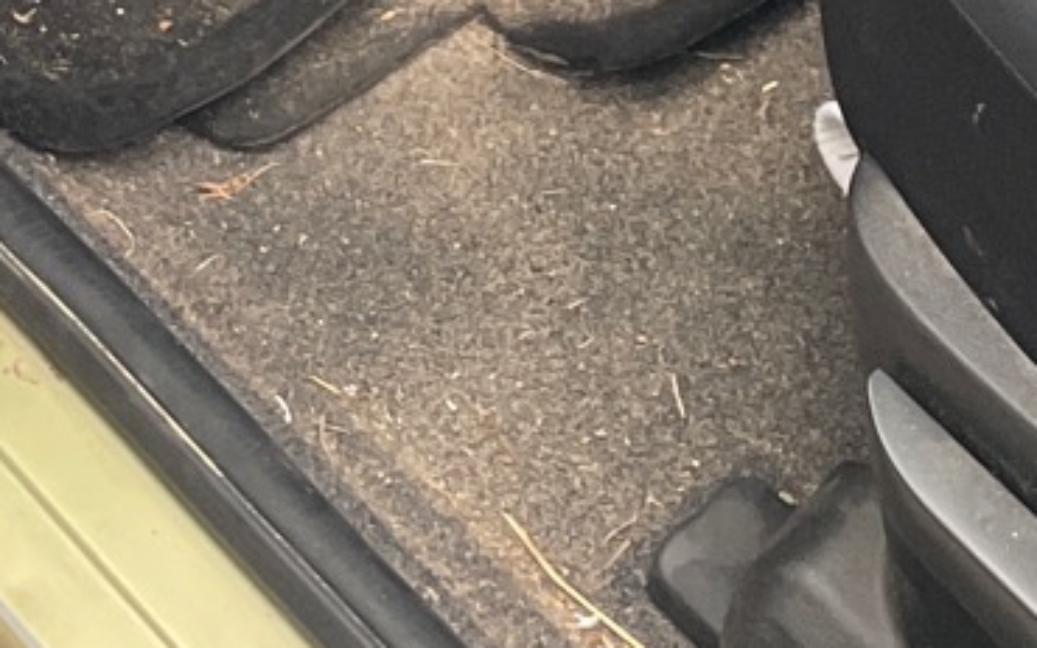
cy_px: -1125
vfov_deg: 8.5
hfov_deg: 15.6
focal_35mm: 134
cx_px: 586
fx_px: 3786
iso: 125
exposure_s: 1/70
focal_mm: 4.2
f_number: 1.6
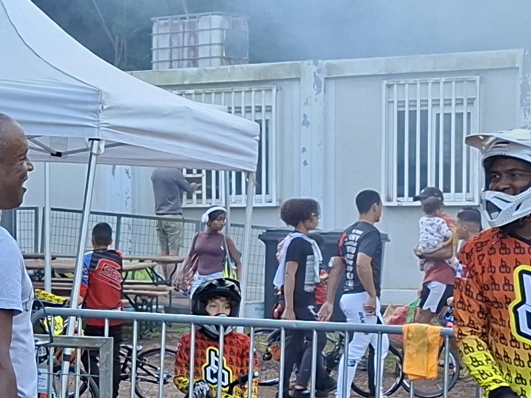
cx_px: -110
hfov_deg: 16.0
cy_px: 312
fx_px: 1810
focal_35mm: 118
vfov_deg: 12.5
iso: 50
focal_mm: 5.54
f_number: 1.8
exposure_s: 1/123
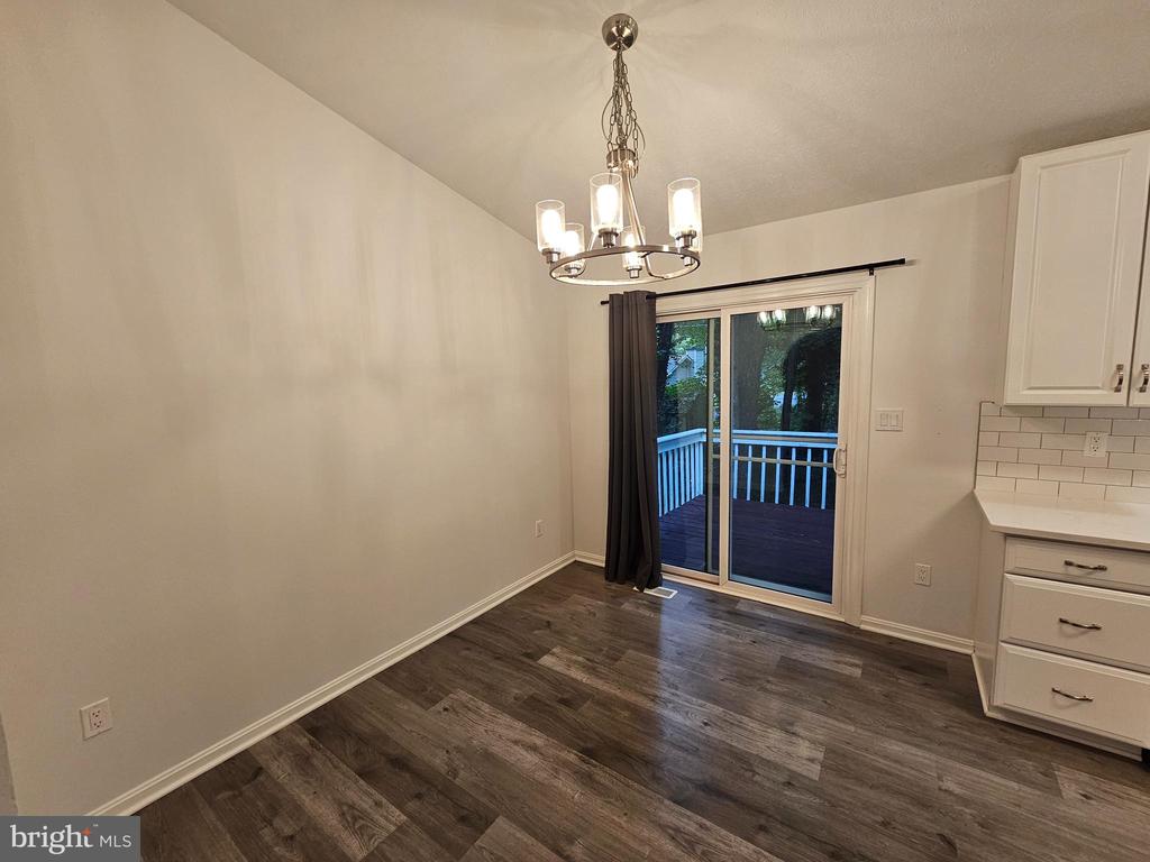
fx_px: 432
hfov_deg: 106.2
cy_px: 431
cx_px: 575
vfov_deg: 89.9
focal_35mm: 13
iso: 125
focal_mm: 2.2
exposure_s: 1/60
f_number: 2.2
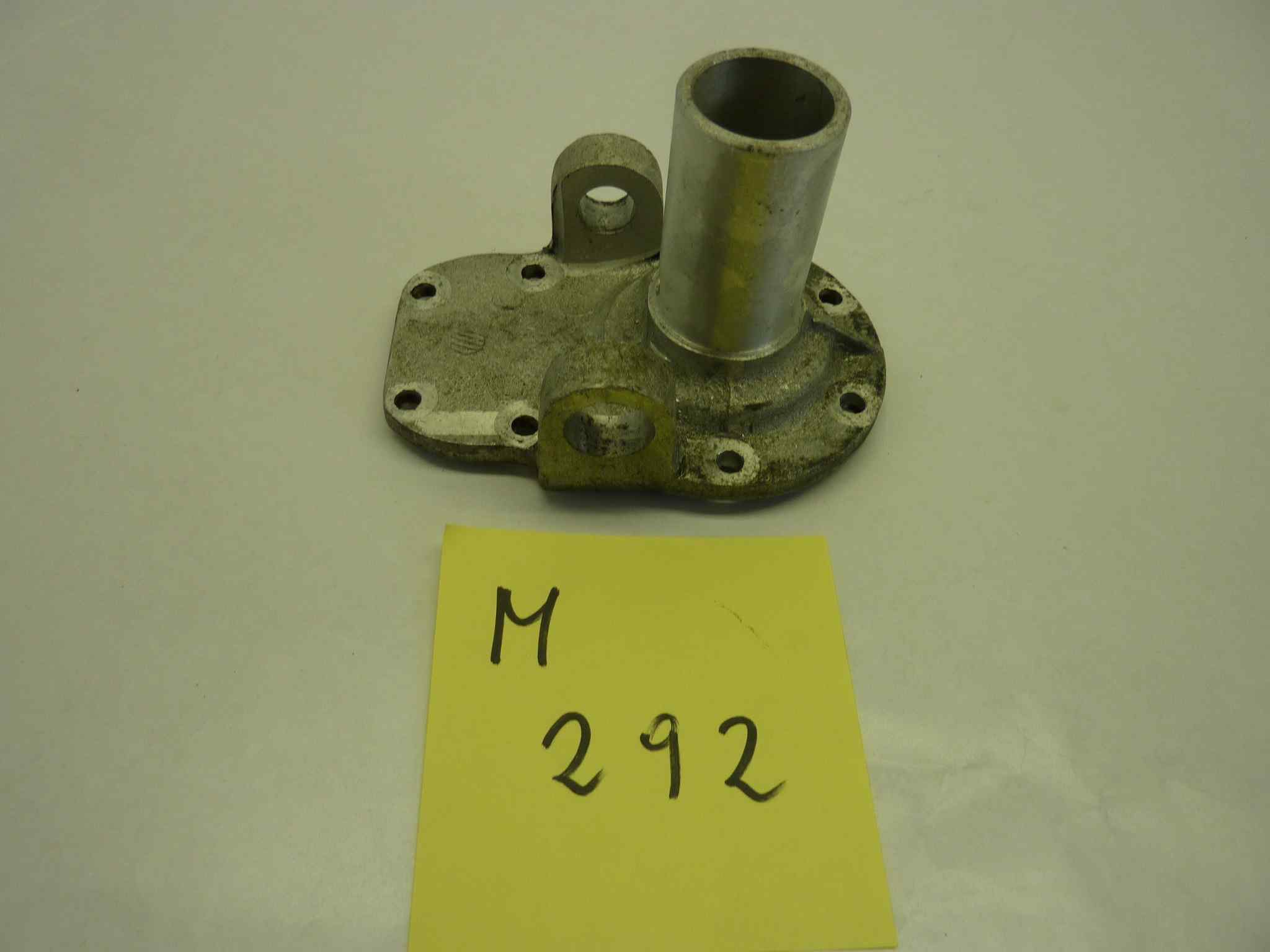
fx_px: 917
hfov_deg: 69.4
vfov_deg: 54.9
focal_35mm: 25
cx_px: 635
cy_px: 476
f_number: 3.3
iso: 80
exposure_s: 1/60
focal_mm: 4.1
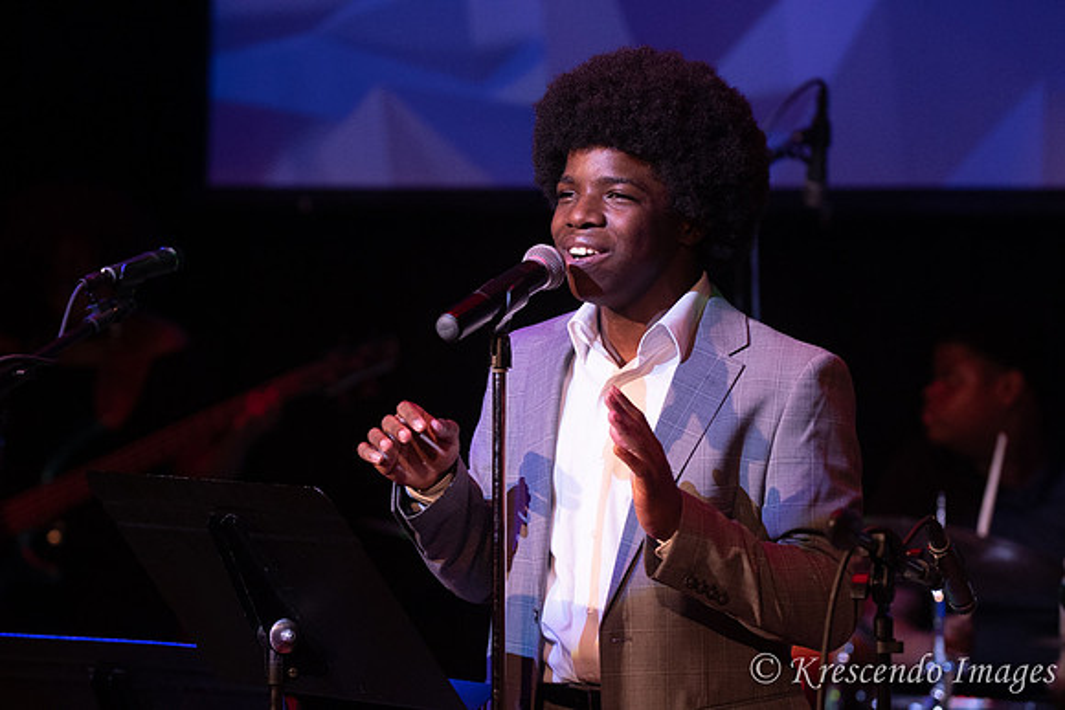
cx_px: 532
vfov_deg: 7.9
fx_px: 5148
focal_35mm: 174
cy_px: 355
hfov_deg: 11.8
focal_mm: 116
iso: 1600
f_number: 2.8
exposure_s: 1/200
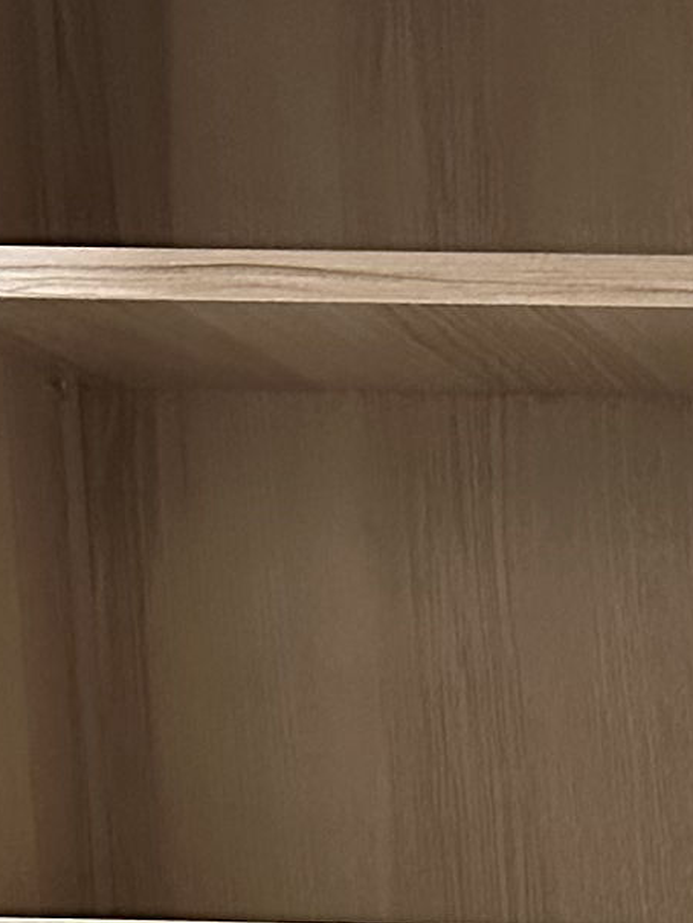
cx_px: 1456
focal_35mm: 160
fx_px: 4269
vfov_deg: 11.1
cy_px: 1902
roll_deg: +0.0
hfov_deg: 8.7
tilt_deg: -13.7
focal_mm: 6.86
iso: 640
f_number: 1.78
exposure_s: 1/60
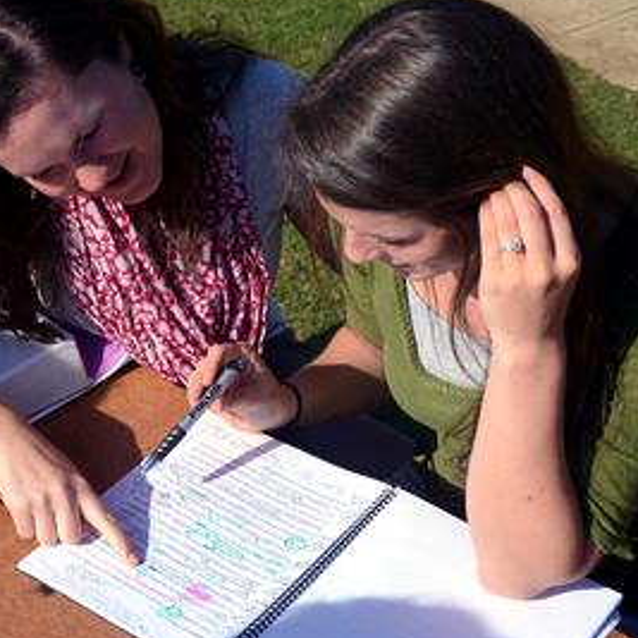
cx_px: 186
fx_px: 1251
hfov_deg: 28.3
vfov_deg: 28.6
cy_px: 301
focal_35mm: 60
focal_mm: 28
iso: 200
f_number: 6.3
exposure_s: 1/1000
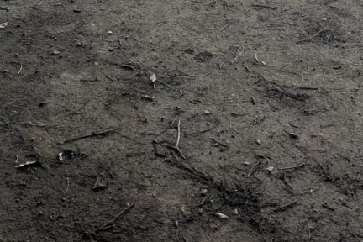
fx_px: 776
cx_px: 143
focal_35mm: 77
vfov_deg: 16.2
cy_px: -121
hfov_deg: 26.3
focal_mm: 5.43
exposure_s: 1/50
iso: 49
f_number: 1.89
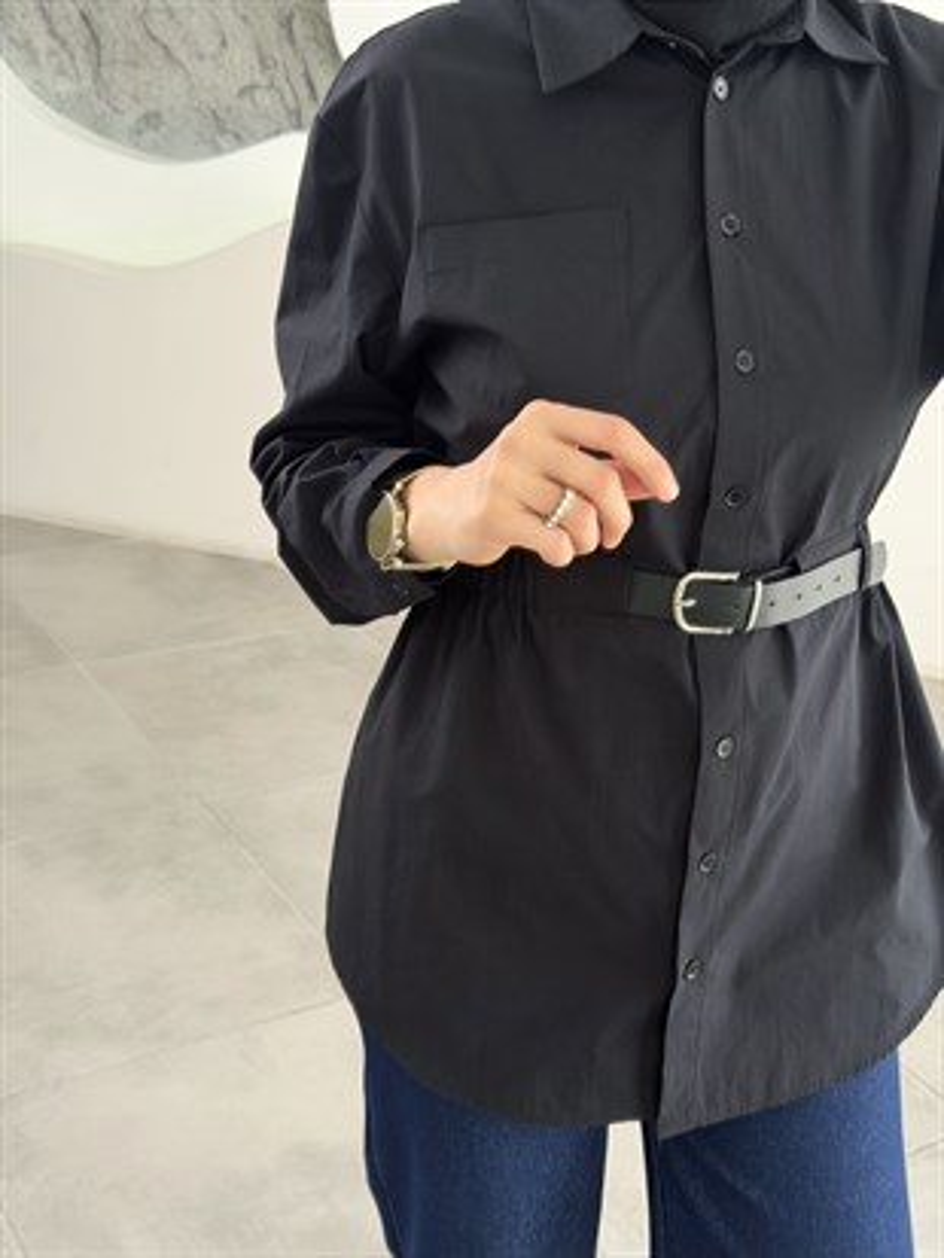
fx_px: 1744
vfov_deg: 39.6
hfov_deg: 30.3
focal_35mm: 48
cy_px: 629
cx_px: 472
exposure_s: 1/121
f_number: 1.78
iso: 50
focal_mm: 6.76
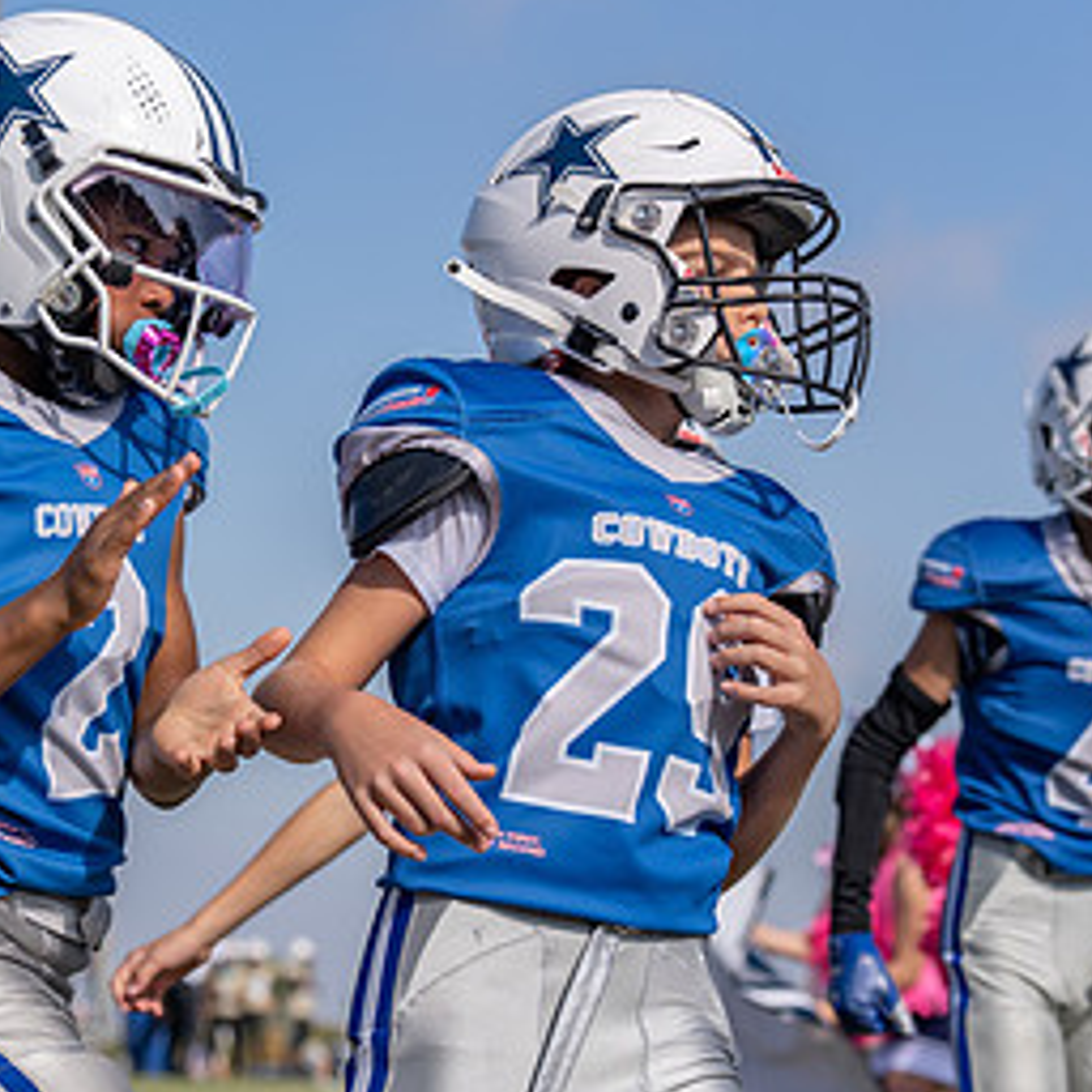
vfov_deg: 12.9
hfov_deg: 12.9
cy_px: 668
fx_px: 4818
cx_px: 239
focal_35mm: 135
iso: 125
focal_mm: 70
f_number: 4
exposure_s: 1/1600
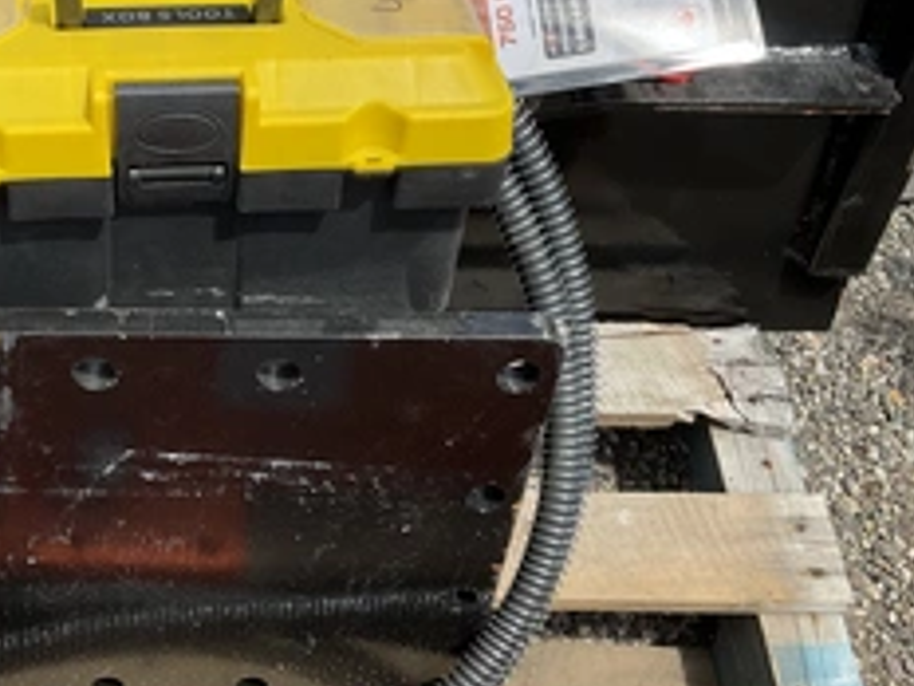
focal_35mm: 50
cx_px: 197
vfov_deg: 29.0
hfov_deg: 37.0
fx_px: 1320
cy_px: 264
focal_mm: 3
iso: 25
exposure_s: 1/1451
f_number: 1.8
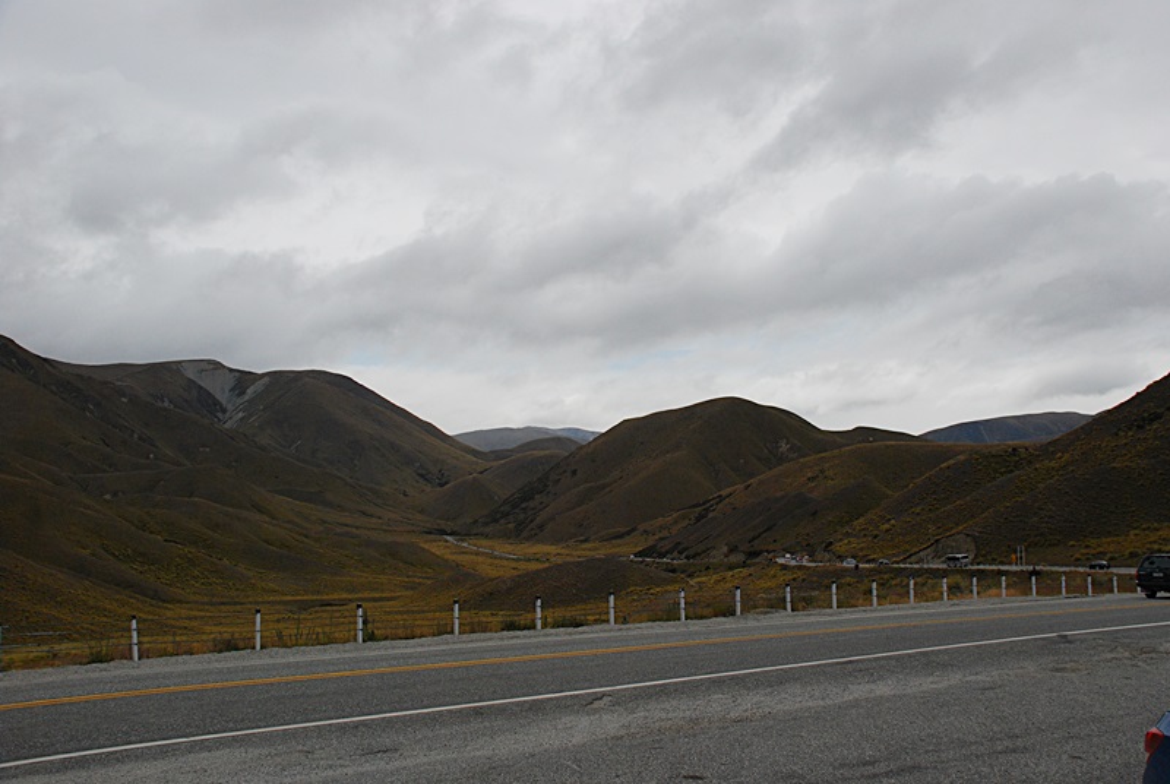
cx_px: 585
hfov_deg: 57.2
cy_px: 392
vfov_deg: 40.1
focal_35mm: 33
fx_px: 1074
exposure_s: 1/2500
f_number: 6.3
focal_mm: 22
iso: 400
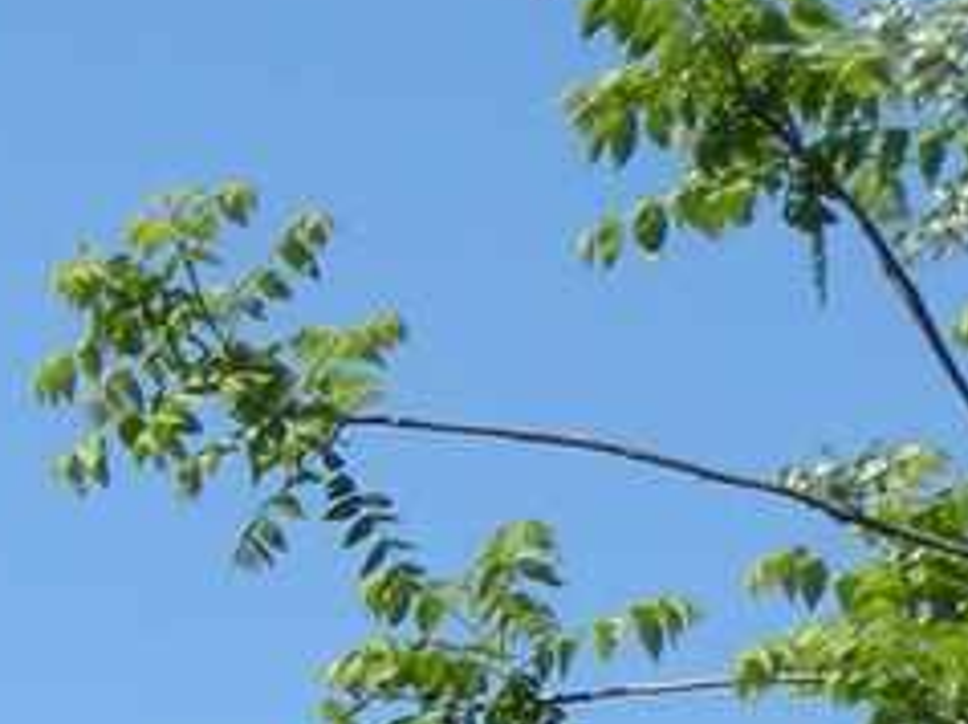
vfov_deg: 6.3
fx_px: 6313
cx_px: -1489
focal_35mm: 226
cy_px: 1562
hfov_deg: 8.0
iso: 64
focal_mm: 7.4
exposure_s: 1/194
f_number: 6.3
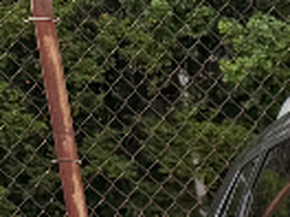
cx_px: 947
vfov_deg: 6.7
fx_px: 1558
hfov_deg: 8.4
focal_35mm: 186
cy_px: 787
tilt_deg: -13.4
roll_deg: +1.2
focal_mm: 6.76
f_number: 1.78
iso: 80
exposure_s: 1/450
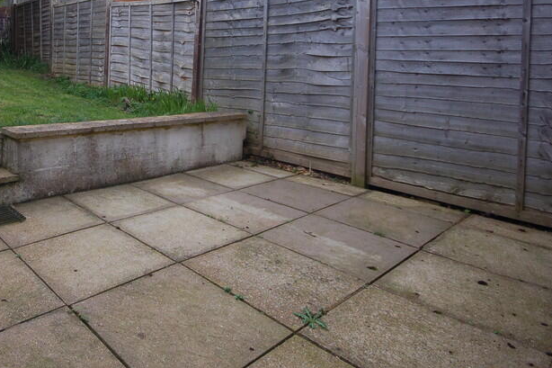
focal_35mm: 25
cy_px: 63
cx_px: 120
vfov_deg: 47.8
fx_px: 383
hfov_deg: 65.8
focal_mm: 10
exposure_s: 1/125
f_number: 5.6
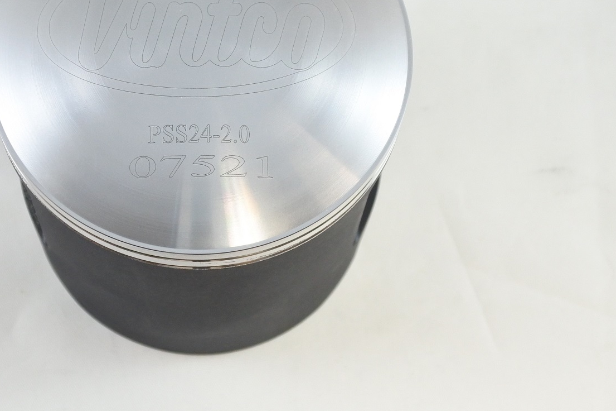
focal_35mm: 64
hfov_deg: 31.1
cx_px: 196
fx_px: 1095
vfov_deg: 21.0
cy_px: 90
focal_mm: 15
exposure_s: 1/125
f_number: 4.2
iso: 640
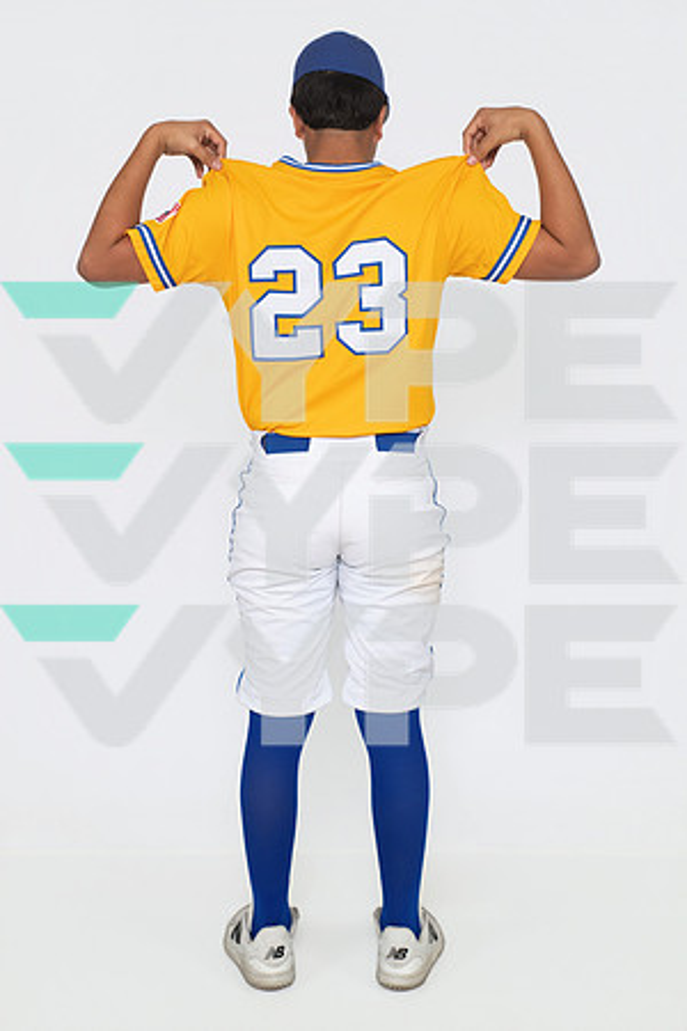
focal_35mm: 44
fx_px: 1259
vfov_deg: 44.5
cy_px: 516
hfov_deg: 30.5
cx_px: 344
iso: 640
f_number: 8
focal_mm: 44
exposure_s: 1/250
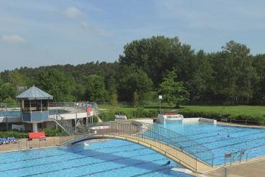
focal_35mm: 45
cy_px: 116
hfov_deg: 43.6
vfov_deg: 29.7
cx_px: 124
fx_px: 331
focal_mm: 18
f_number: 9
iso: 100
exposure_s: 1/320
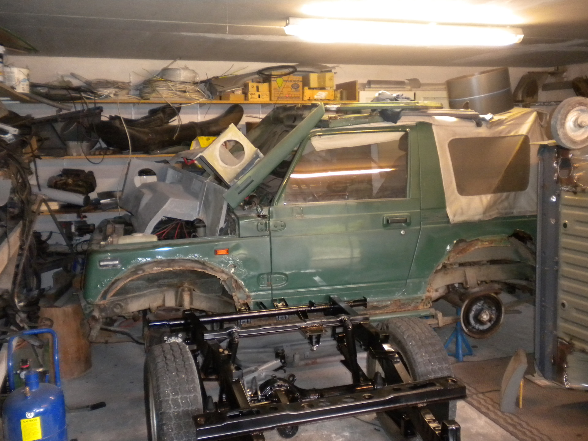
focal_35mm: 35
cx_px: 294
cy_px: 220
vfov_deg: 40.7
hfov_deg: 52.6
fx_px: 595
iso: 400
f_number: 3.1
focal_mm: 6.3
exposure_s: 1/30
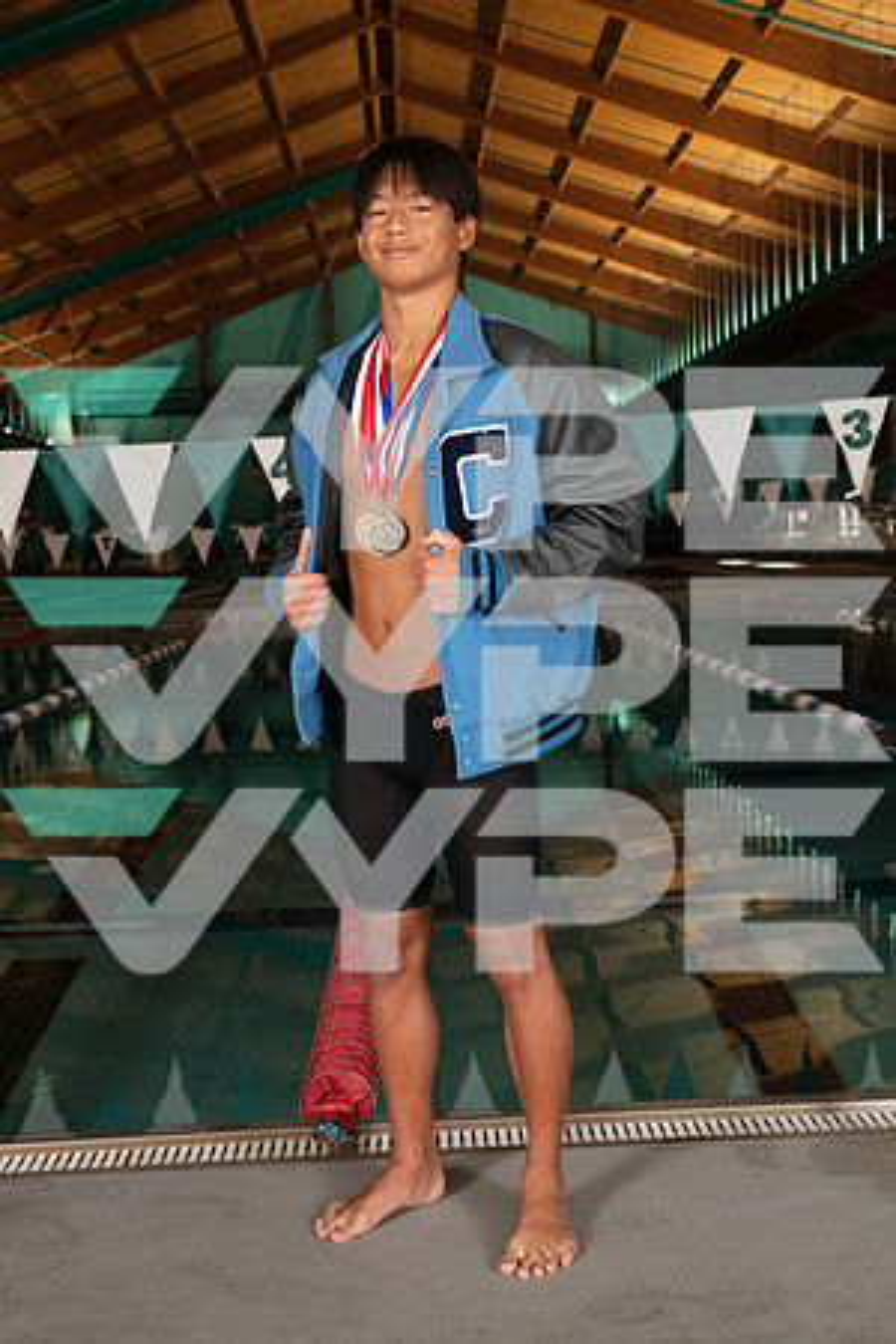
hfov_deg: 29.2
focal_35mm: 46
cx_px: 448
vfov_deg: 42.7
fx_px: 1717
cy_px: 672
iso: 800
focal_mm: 46
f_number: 7.1
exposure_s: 1/250
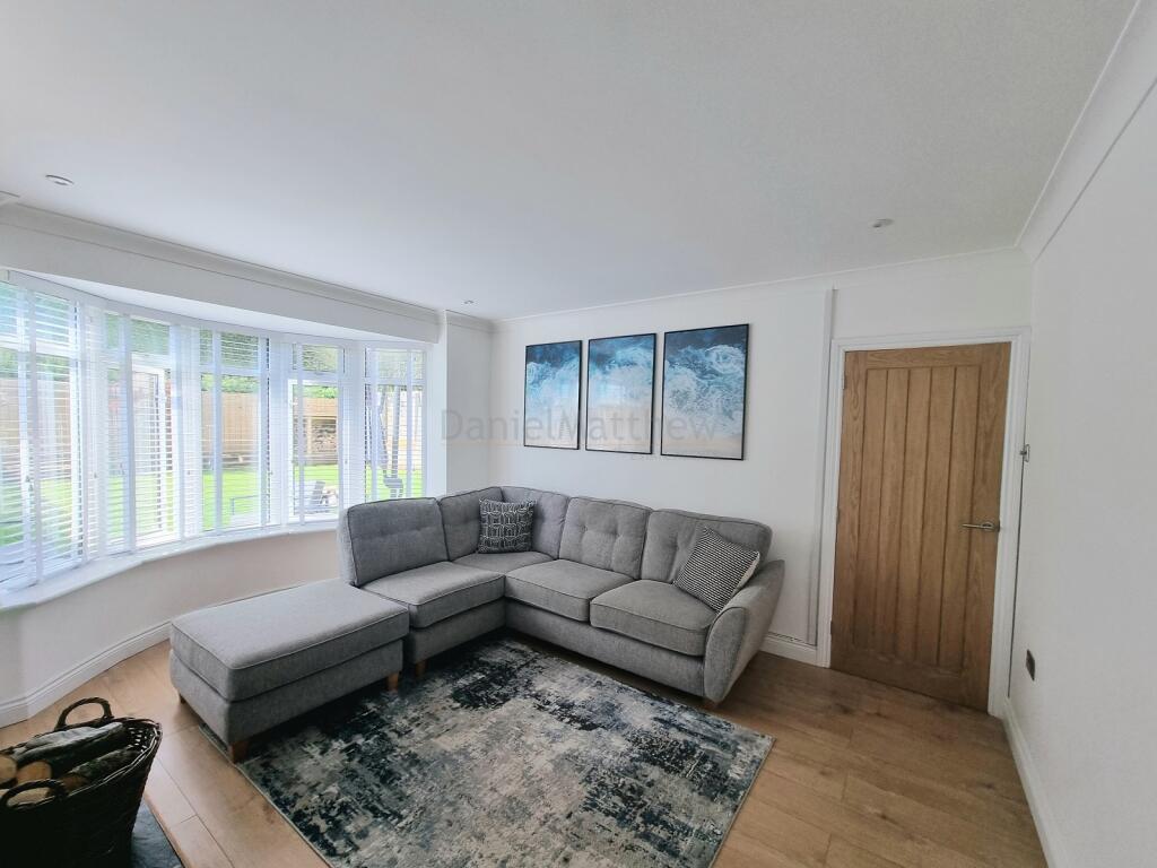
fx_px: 435
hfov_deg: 106.2
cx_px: 578
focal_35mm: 13
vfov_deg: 89.9
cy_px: 434
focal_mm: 2.2
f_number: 2.2
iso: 50
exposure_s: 1/143
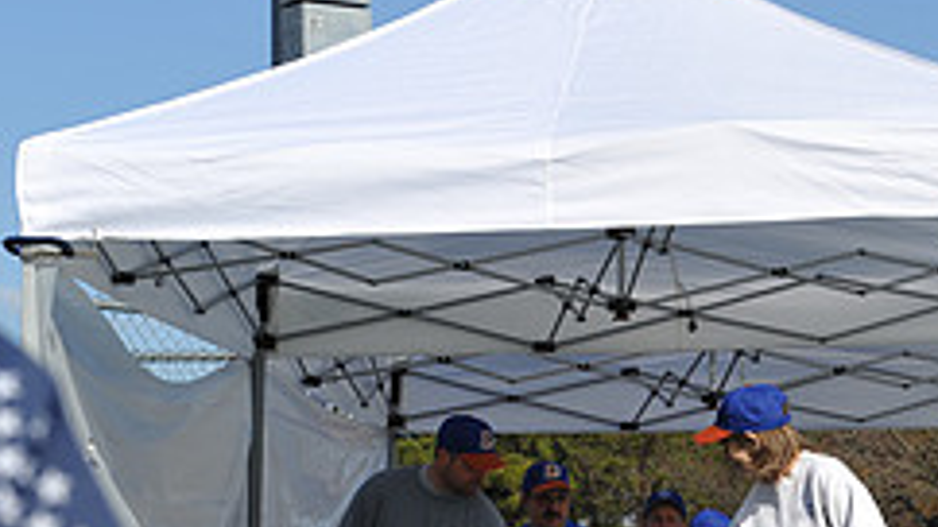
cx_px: 659
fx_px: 4377
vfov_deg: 6.8
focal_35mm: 176
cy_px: 690
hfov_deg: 12.2
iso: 400
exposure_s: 1/1000
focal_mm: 70
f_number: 8
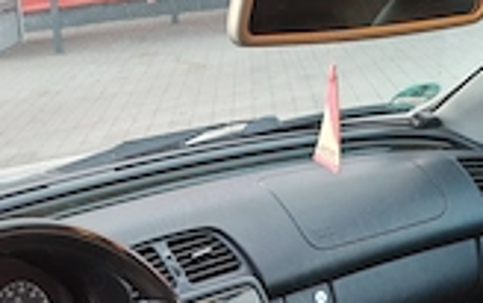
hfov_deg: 31.7
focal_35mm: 62
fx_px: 817
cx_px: 71
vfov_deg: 18.0
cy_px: 497
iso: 275
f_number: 1.75
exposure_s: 1/33.3
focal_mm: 5.25
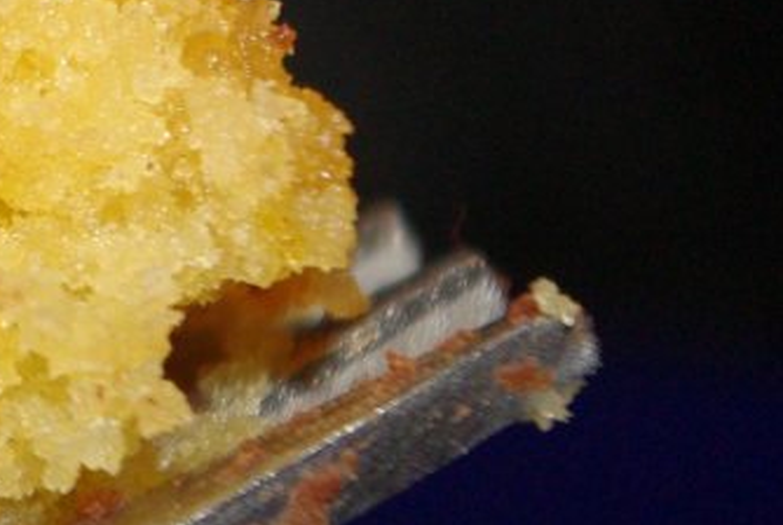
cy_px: -53
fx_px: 7517
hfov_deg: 5.8
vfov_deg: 4.0
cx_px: -1010
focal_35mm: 345
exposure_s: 1/60
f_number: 6.7
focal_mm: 47.5
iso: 400
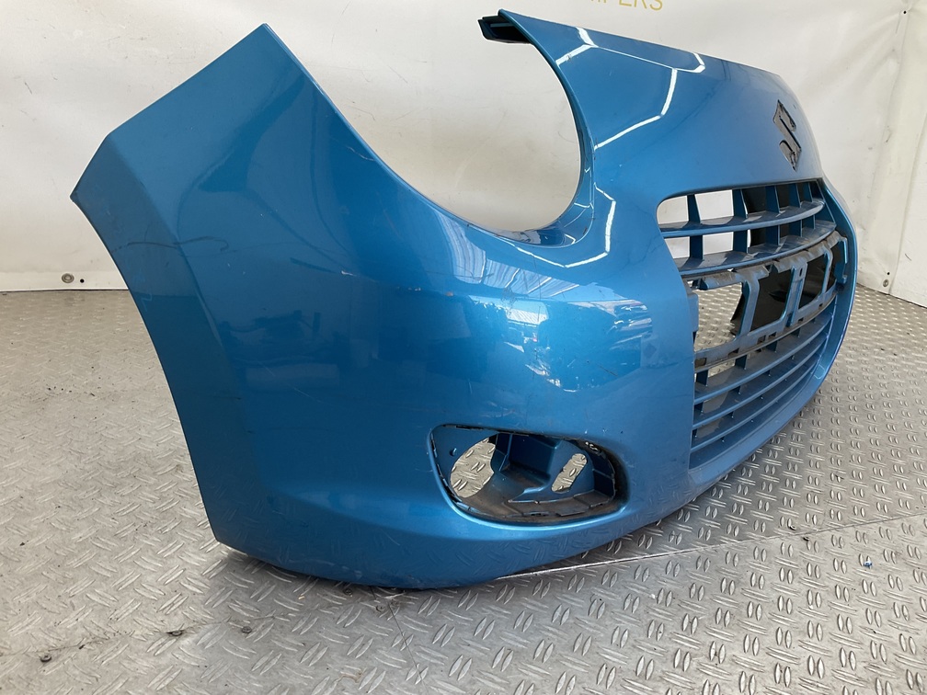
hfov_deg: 61.7
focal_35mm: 29
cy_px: 348
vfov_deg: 48.2
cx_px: 464
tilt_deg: -18.3
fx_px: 777
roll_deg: -7.0
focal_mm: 3
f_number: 1.8
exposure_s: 1/100
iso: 25
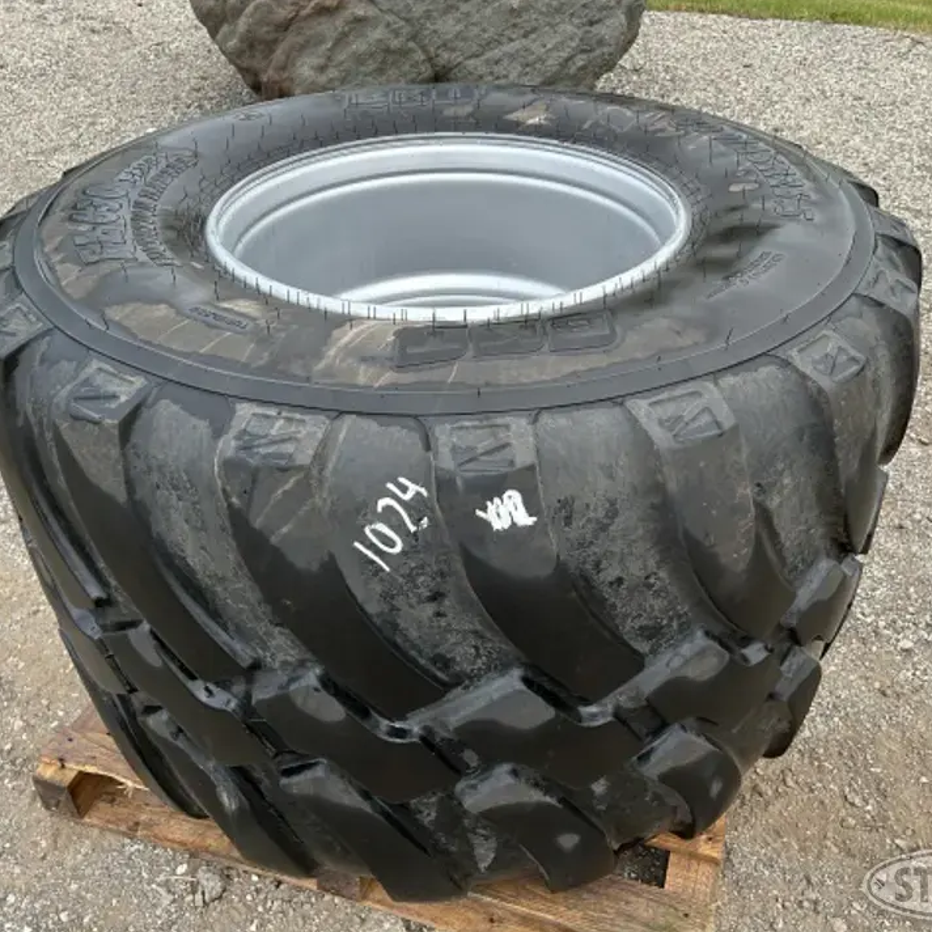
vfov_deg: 52.5
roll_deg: +5.1
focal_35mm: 31
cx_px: 466
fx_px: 944
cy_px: 466
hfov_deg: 52.5
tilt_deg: -36.2
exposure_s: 1/748
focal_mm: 5.7
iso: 50
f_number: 1.5
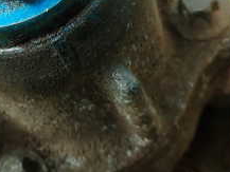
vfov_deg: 20.2
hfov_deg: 27.1
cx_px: 19
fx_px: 459
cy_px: -26
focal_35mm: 69
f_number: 2.8
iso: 100
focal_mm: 4.5
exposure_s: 1/80
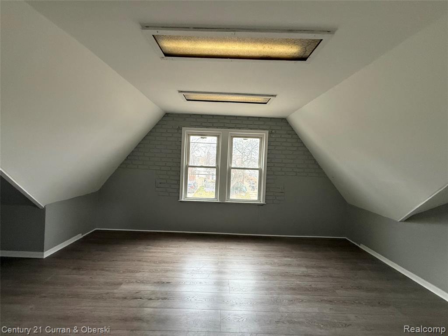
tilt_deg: -0.8
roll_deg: -2.2
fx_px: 181
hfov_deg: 102.1
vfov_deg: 85.7
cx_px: 224
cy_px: 168
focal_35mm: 14
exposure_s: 1/60
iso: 500
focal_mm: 2.22
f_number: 2.2
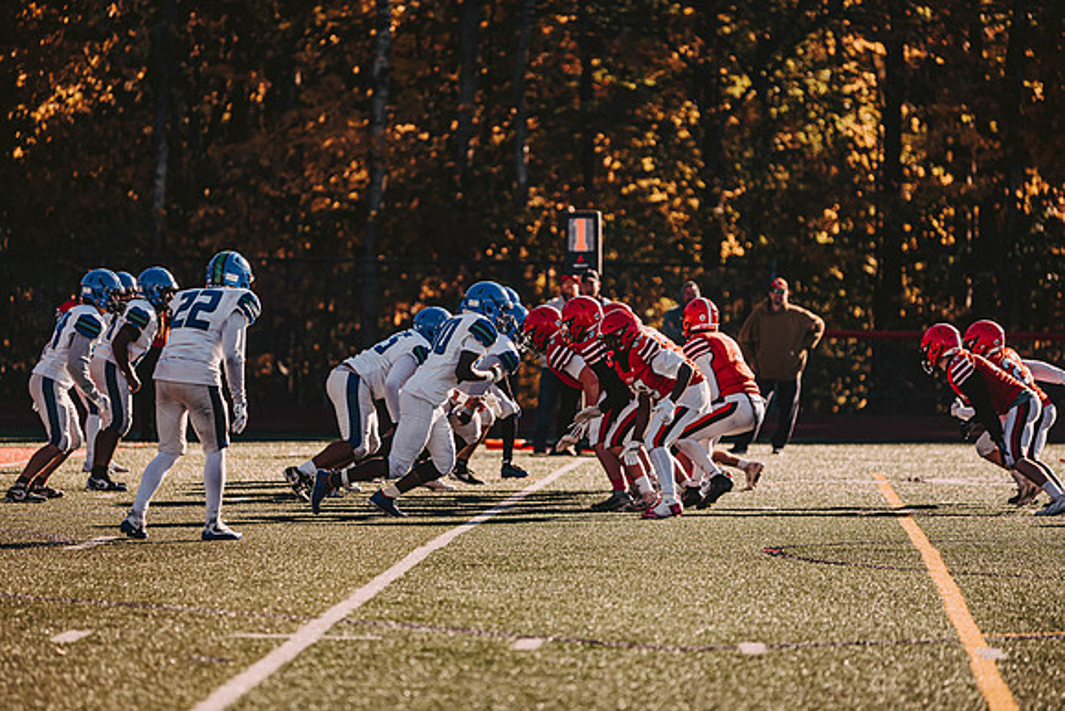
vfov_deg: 6.8
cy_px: 356
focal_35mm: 203
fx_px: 6004
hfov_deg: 10.1
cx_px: 532
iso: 250
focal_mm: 200
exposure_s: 1/2000
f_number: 3.2
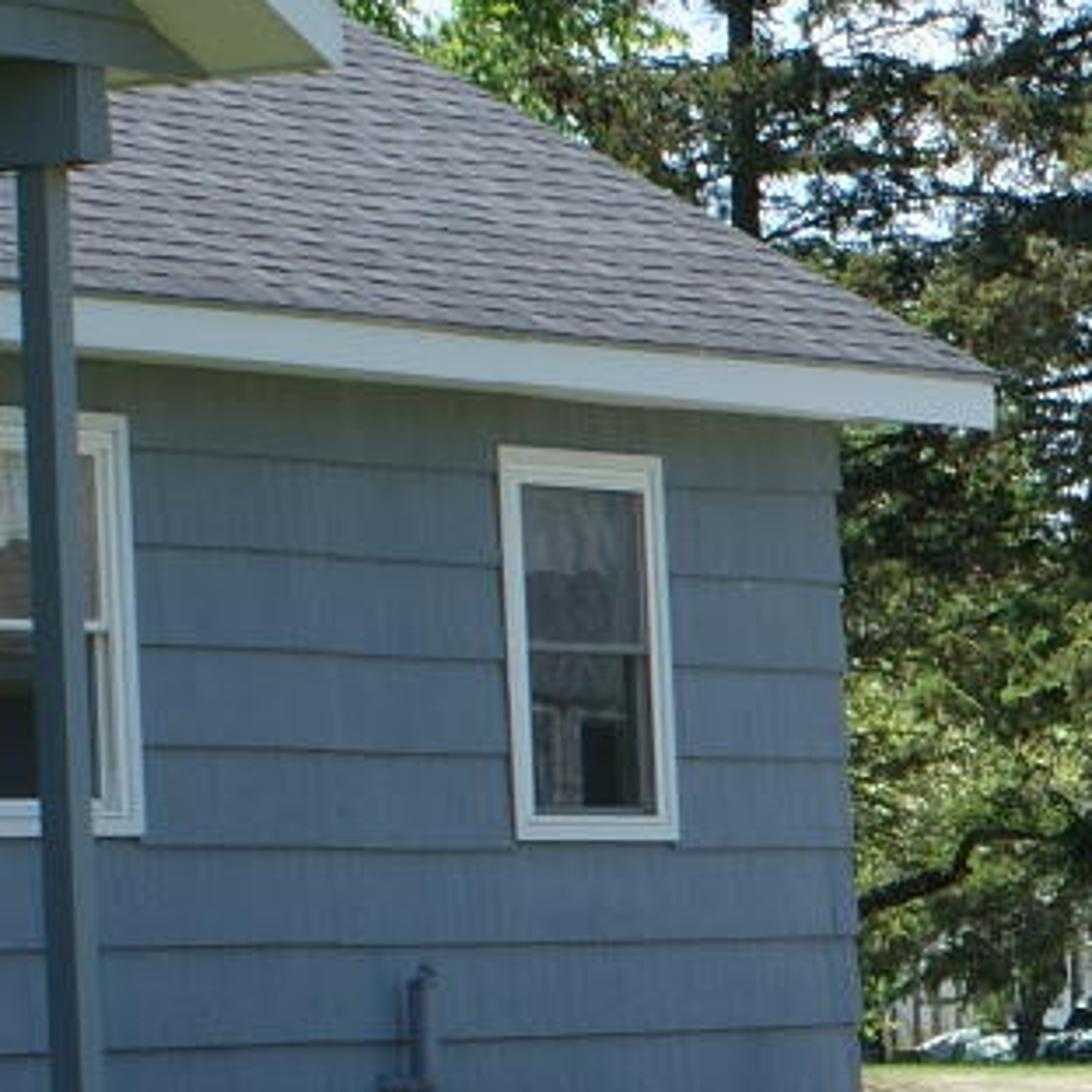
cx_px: 2436
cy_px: 766
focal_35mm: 220
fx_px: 7852
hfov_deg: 7.5
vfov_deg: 7.9
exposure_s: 1/80
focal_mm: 28
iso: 100
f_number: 10
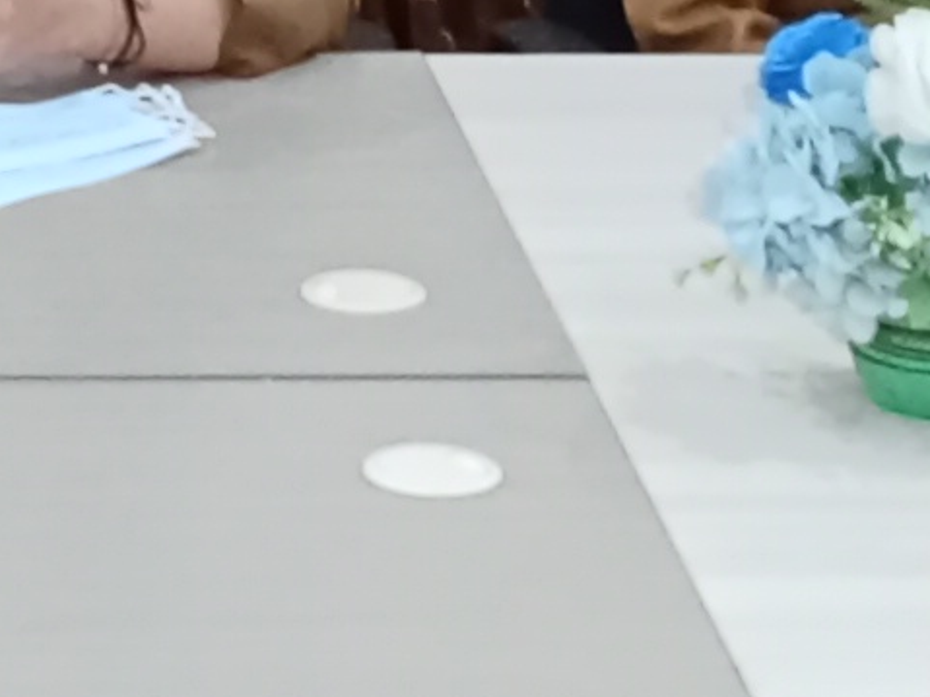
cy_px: -1122
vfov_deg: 7.4
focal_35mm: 184
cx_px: -142
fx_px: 4942
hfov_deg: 10.6
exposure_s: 1/33.3
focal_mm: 2.79
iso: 600
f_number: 2
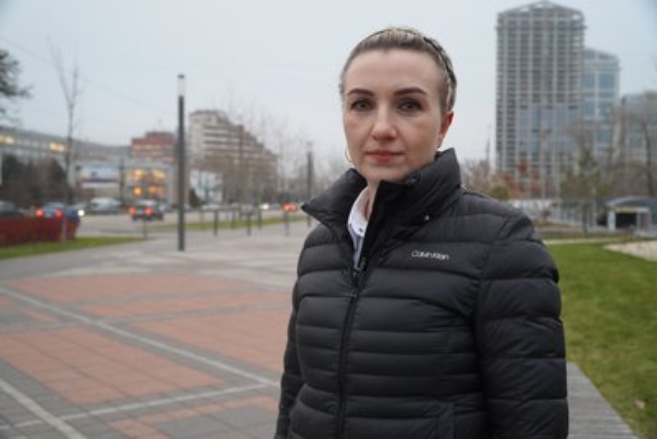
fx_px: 685
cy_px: 220
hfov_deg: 51.3
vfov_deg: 35.5
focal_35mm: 38
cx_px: 328
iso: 2000
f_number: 4
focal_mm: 25
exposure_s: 1/160
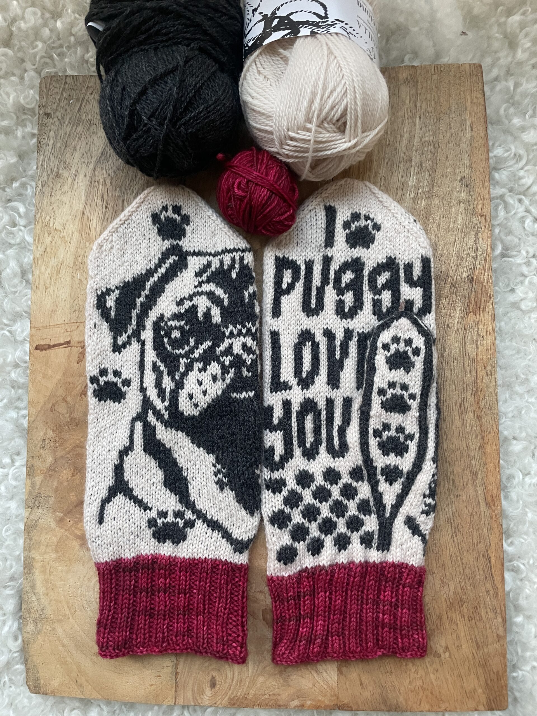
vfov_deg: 67.3
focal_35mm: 26
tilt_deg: -84.5
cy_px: 358
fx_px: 538
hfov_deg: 53.1
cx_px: 268
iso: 320
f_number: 1.6
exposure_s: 1/60
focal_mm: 4.2
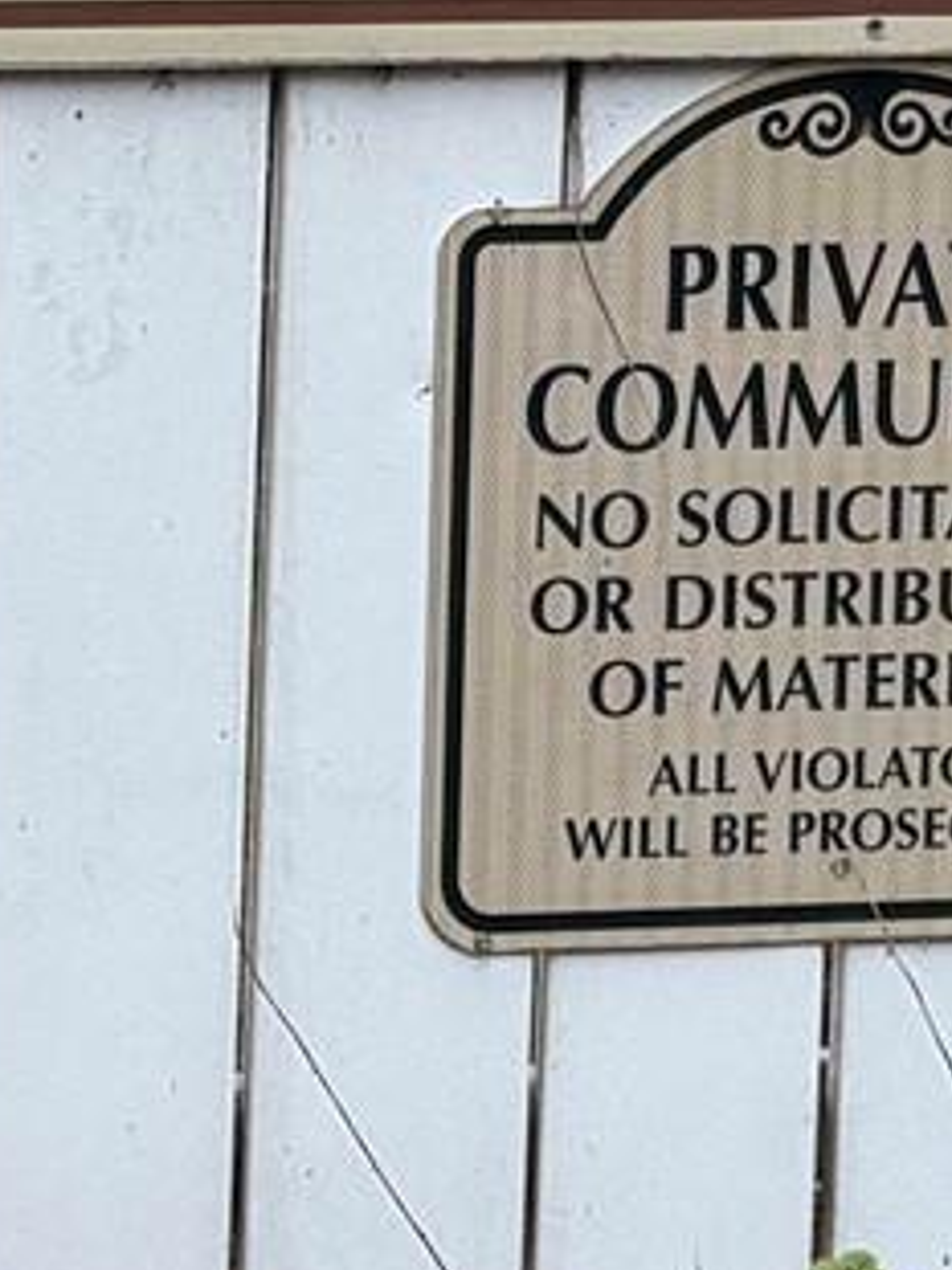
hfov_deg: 2.9
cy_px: -74
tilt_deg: -2.7
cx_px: 1193
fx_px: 18861
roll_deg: +0.1
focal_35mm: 514
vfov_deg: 3.9
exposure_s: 1/323
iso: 50
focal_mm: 16.89
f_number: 2.8
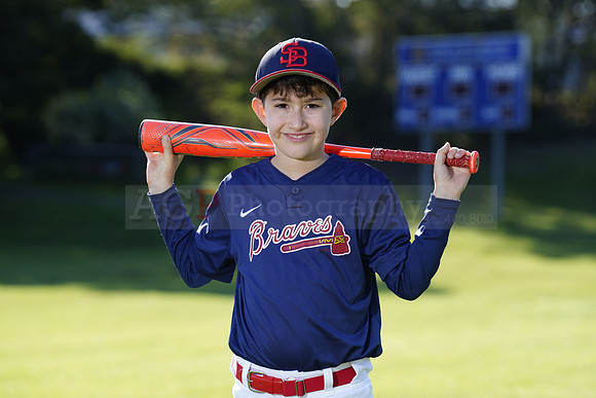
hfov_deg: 12.7
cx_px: 298
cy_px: 199
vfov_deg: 8.5
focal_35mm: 162
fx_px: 2683
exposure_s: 1/250
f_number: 5
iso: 100
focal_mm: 162
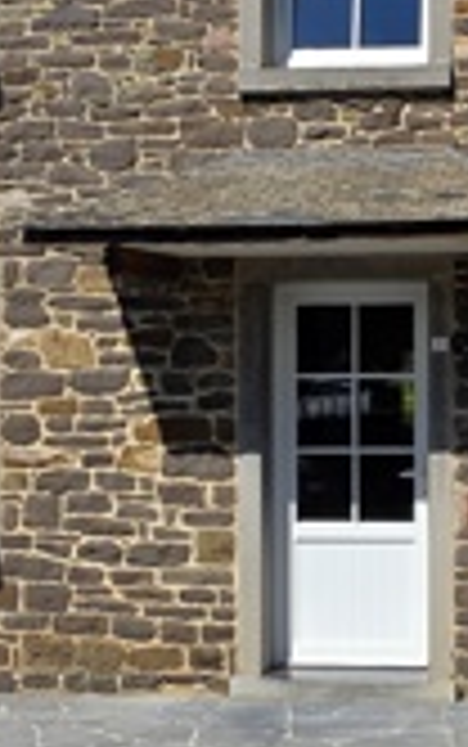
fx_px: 1080
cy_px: 369
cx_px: 518
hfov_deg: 23.0
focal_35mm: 53
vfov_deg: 38.2
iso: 40
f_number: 1.9
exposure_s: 1/3050
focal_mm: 2.2
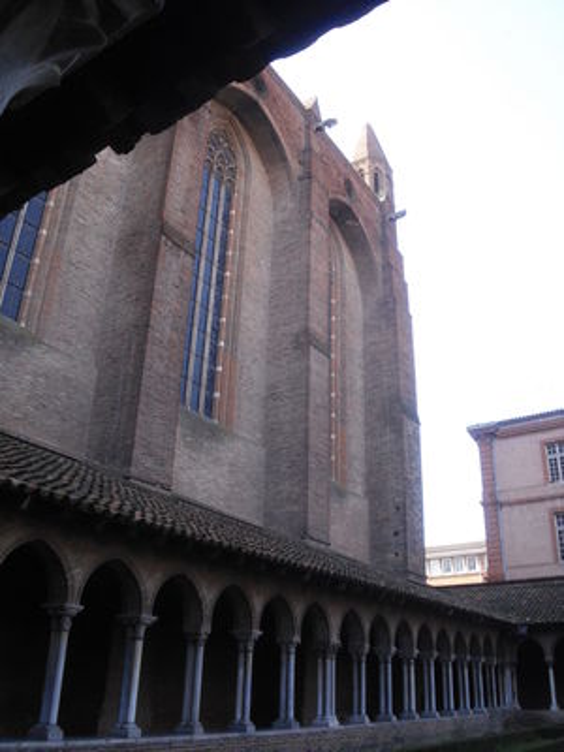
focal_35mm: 33
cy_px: 376
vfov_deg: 55.4
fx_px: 717
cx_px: 282
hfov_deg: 42.9
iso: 100
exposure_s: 1/250
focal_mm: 5.58
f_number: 2.8
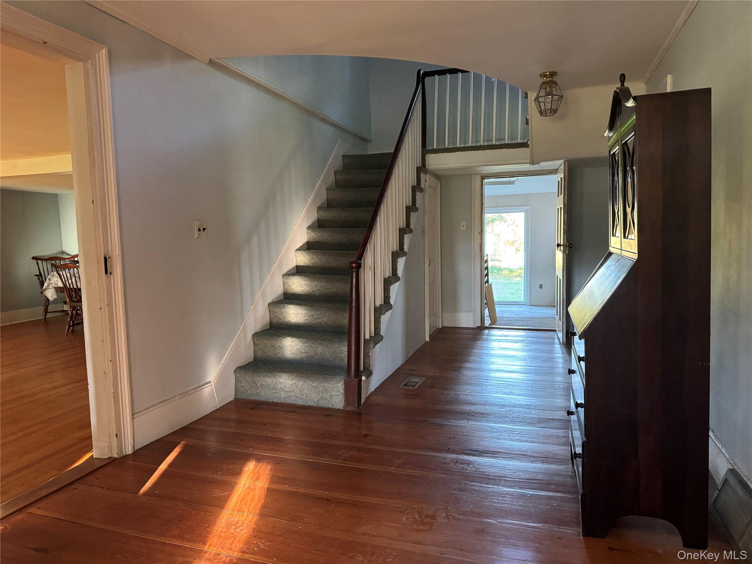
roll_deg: +1.7
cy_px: 282
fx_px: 521
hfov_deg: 71.6
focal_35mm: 24
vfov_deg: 56.8
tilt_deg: -6.0
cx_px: 376
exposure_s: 1/60
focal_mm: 6.76
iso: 800
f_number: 1.78
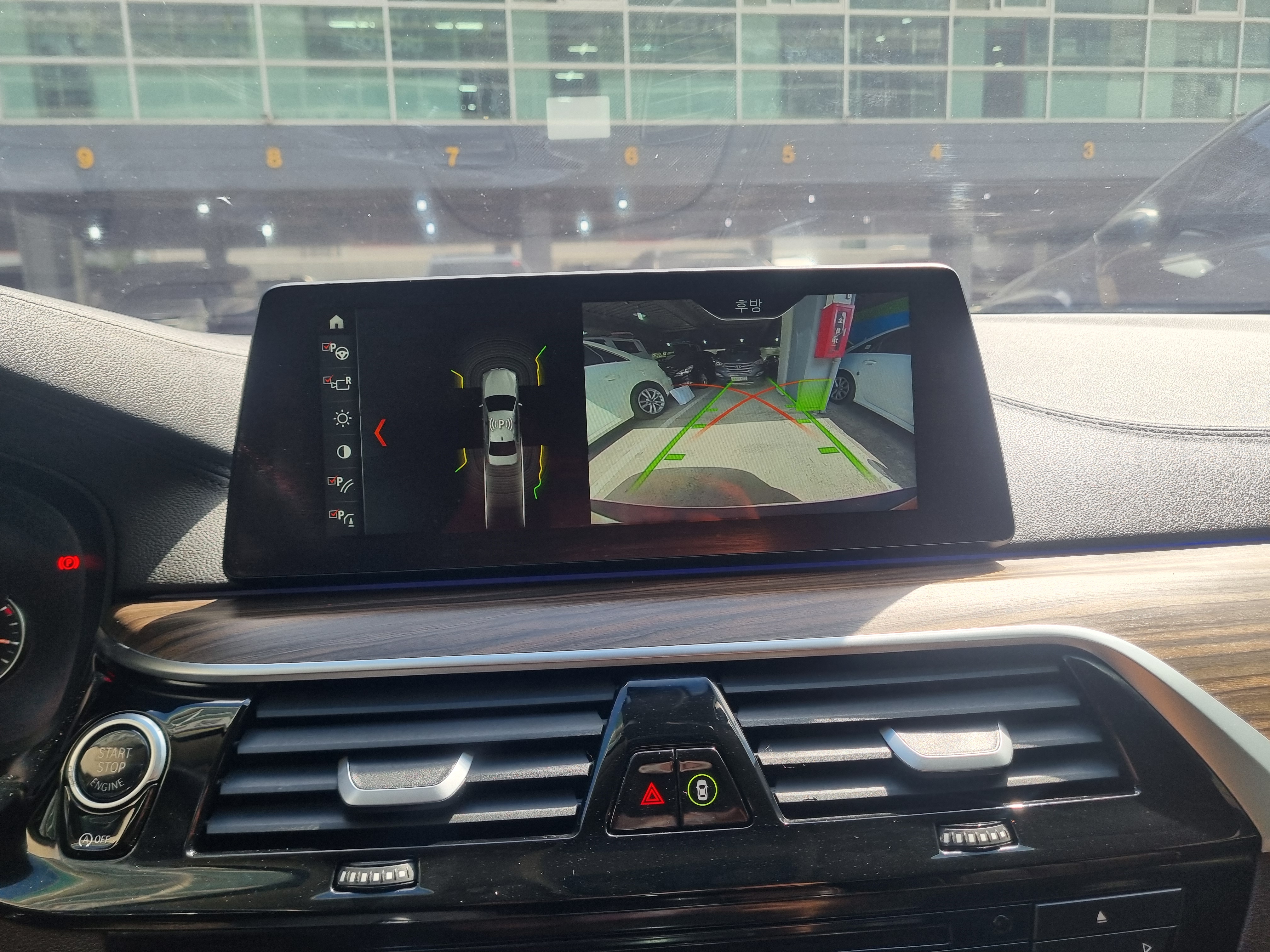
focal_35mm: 26
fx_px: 954
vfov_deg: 53.1
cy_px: 476
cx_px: 635
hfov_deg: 67.3
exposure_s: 1/190
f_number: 1.8
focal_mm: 5.4
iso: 64
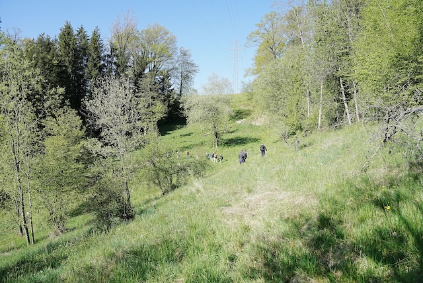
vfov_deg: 53.2
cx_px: 212
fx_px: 282
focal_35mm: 24
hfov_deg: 73.7
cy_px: 142
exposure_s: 1/500
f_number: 4.5
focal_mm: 24
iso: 125
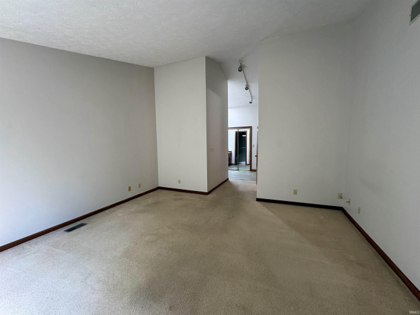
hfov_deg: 102.1
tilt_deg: -4.4
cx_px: 210
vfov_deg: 85.7
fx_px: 170
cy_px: 158
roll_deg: +1.8
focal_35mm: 14
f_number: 2.2
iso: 250
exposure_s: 1/96
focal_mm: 2.22
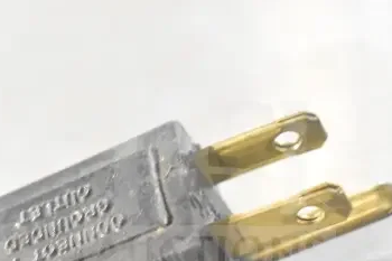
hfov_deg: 14.3
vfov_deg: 9.5
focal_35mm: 144
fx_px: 1566
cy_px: 190
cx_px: 209
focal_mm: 55
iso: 12800
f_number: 5.6
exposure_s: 1/100
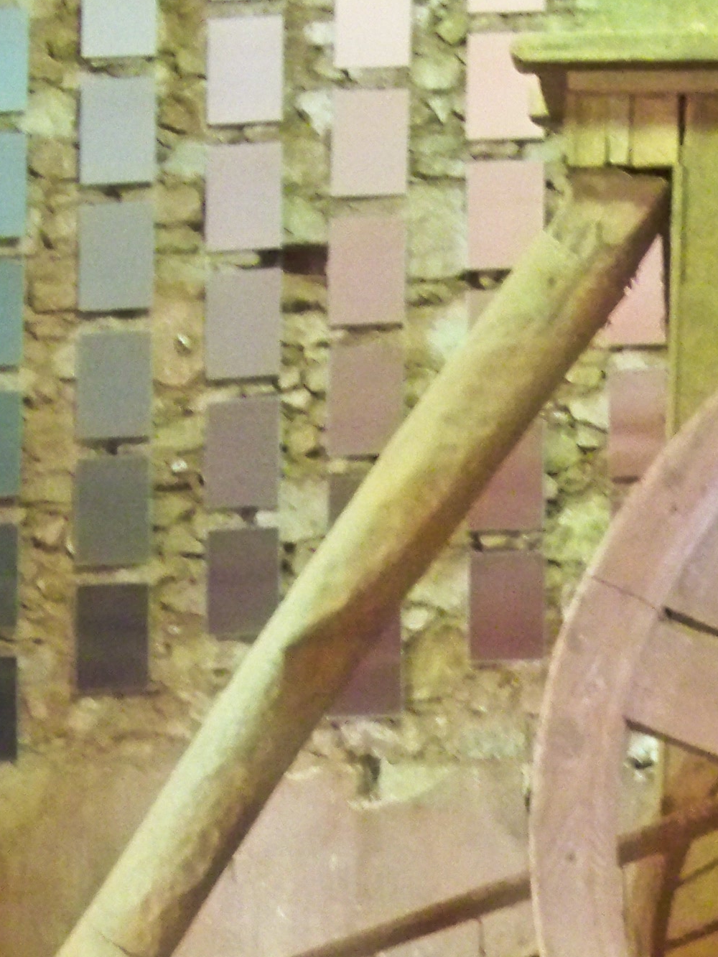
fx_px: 2903
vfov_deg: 17.6
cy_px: 1209
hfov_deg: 14.0
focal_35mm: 105
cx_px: 630
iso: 1600
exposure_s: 1/8
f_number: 3.5
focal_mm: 6.2
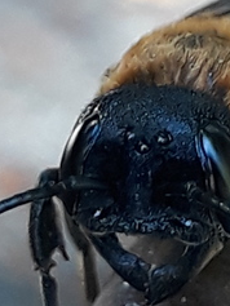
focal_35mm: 73
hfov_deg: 20.0
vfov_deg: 26.6
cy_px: 111
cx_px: 171
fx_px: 646
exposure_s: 1/50
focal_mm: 3.71
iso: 80
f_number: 1.7
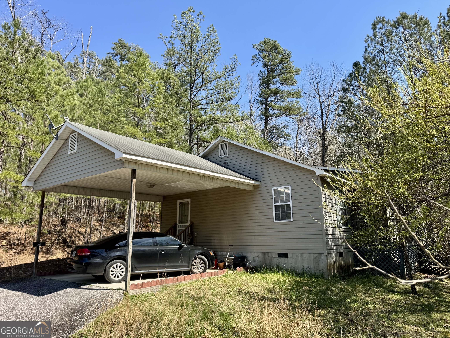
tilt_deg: +13.6
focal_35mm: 24
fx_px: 312
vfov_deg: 56.8
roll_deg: +0.9
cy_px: 169
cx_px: 225
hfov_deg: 71.6
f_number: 1.78
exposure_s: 1/1767
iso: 80
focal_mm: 6.76
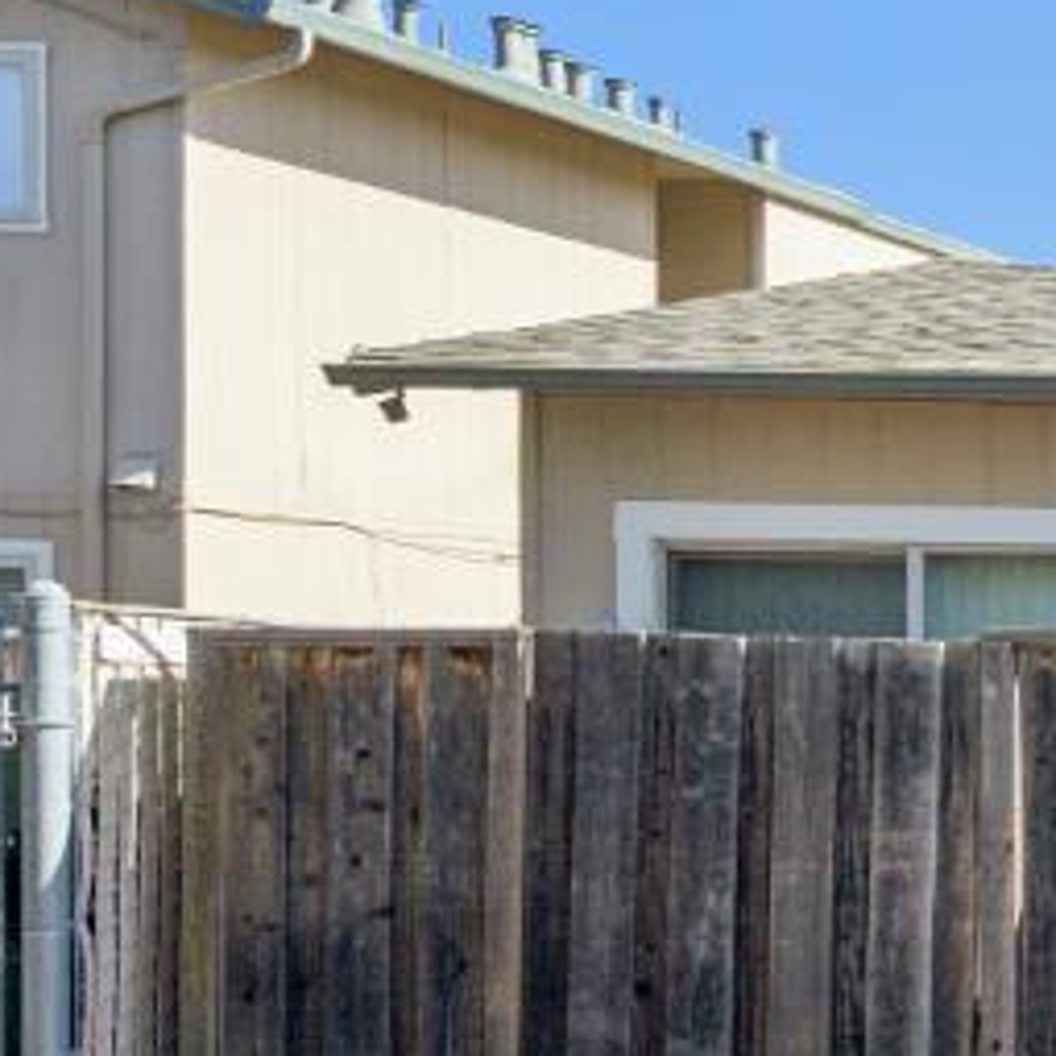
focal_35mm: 80
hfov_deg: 14.6
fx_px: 2761
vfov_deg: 21.5
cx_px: 2485
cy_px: 758
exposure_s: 1/640
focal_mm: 16
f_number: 9
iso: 400
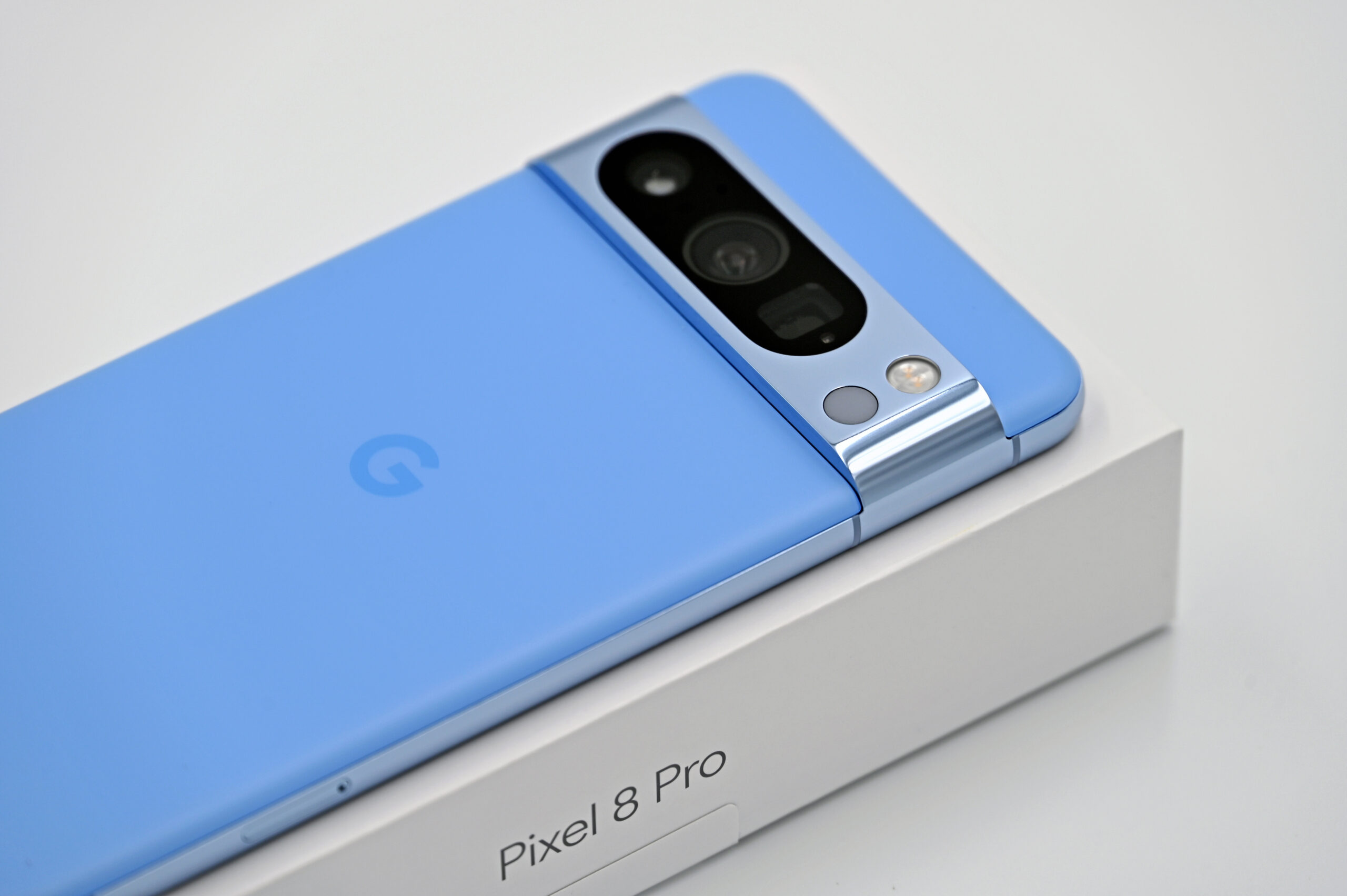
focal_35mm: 190
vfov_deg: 7.2
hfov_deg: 10.8
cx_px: 674
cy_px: 448
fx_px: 7104
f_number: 6.3
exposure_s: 1/200
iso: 160
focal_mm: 190
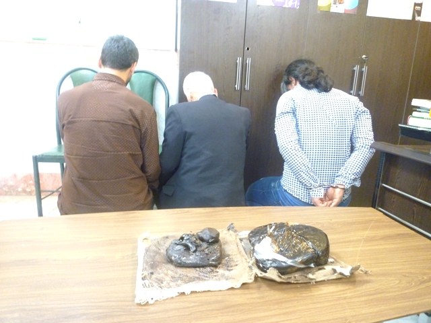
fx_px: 311
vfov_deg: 54.9
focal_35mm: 25
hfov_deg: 69.4
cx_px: 216
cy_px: 162
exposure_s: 1/5
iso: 400
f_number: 2.8
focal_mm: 4.4
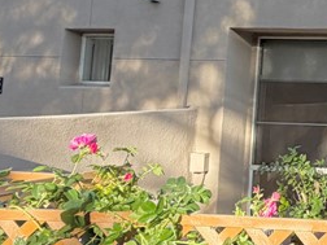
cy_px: 36
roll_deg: +1.0
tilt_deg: +4.1
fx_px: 538
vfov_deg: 25.1
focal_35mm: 57
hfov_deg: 25.4
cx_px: 490
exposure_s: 1/315
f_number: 2.2
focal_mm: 2.22
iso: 50
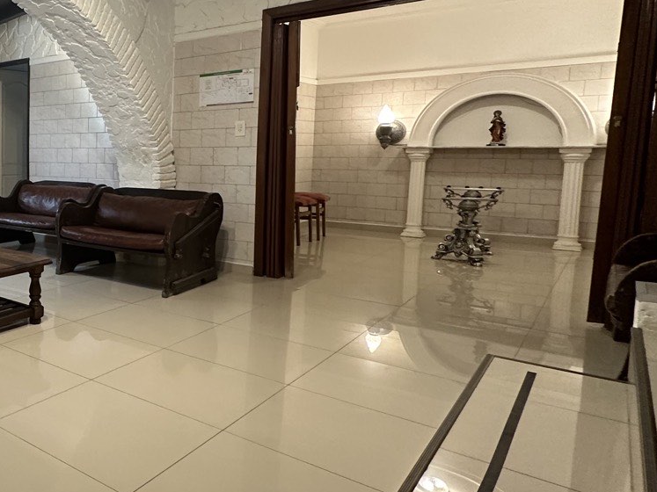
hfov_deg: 47.9
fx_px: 569
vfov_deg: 46.6
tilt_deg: -5.9
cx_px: -21
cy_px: 203
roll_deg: +0.3
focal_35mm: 30
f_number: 2.2
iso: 320
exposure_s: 1/50
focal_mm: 2.22
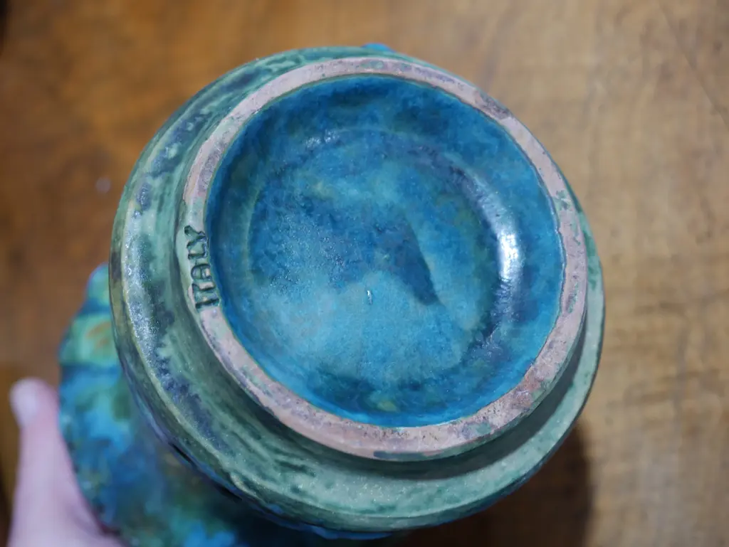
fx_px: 1053
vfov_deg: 29.1
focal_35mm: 50
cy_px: 274
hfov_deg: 38.2
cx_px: 364
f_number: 5.3
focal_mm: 25
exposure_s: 1/60
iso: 1000
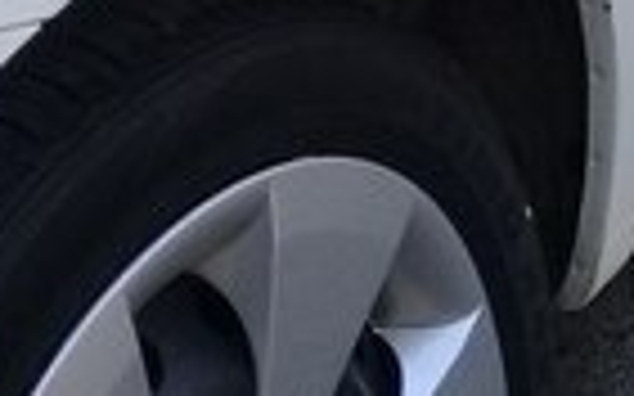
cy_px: -410
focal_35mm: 116
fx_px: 2004
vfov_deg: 10.3
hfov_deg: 17.4
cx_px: 697
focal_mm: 3.3
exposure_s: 1/402
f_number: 2.2
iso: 50
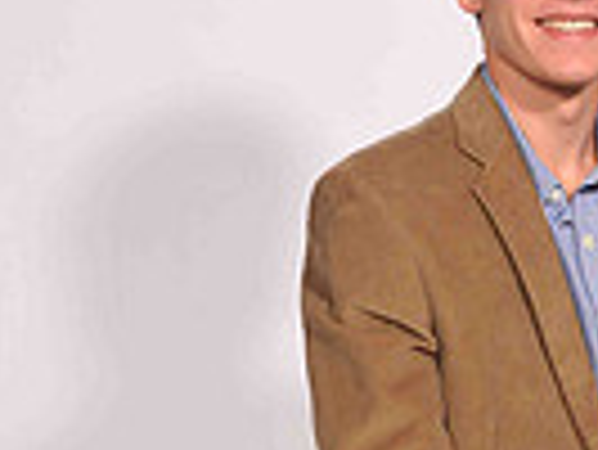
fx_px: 2023
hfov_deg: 16.4
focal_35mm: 117
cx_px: 627
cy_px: 585
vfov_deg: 12.3
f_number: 5
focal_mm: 24
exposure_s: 1/160
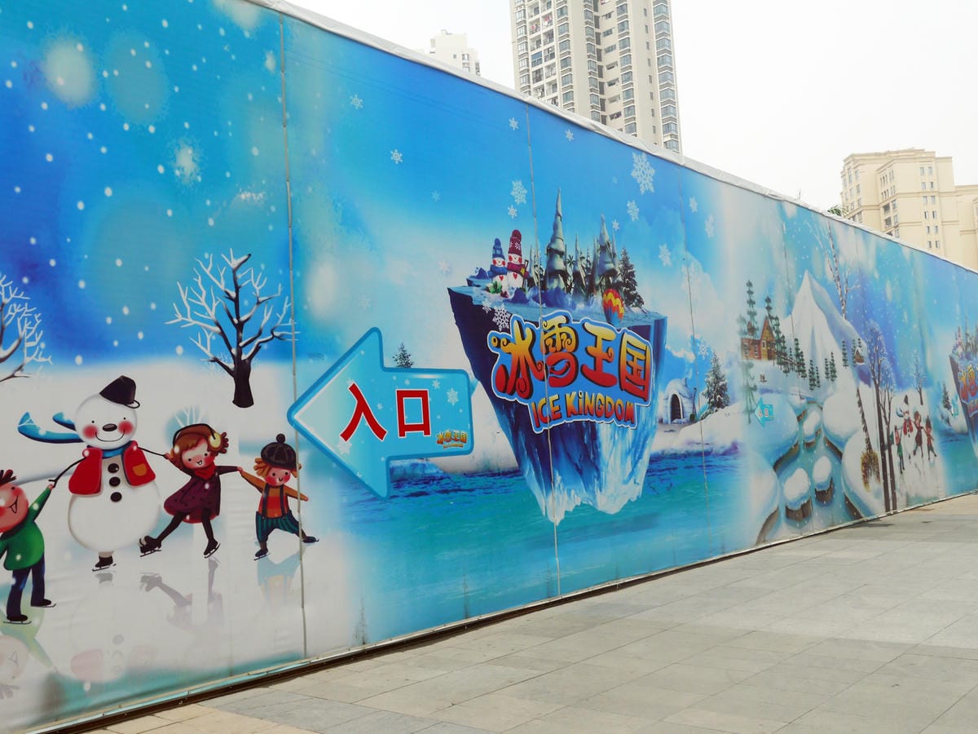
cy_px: 367
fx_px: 961
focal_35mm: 34
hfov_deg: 54.0
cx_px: 489
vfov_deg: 41.8
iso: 160
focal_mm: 17
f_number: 8
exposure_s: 1/400
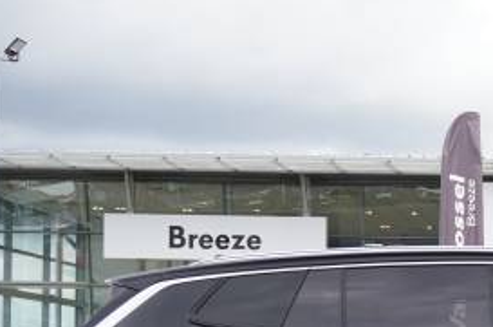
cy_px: 374
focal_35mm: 109
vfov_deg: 12.3
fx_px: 1492
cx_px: 567
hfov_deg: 18.0
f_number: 5.6
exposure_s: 1/80
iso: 100
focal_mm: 31
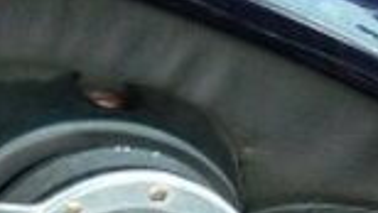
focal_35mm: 379
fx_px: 3803
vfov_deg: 3.1
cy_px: 660
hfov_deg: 5.3
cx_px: -795
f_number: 9
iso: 400
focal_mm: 31
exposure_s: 1/125
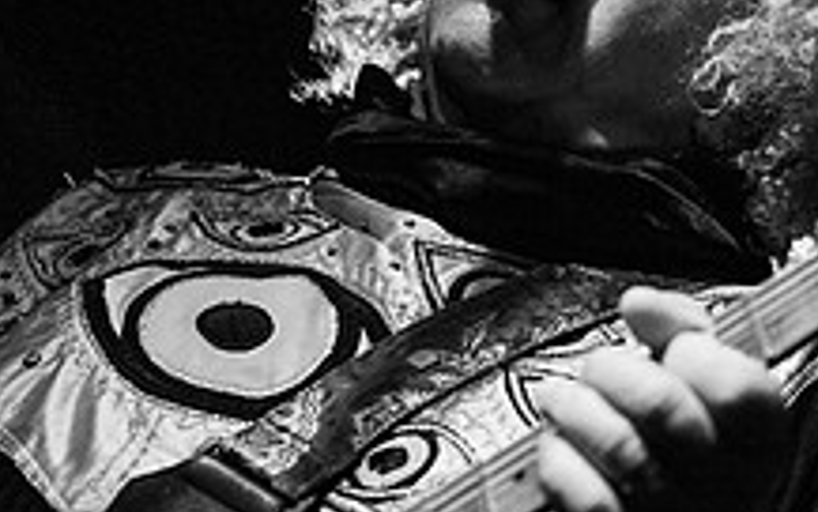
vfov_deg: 9.7
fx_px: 3034
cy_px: 299
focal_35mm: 136
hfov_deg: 15.3
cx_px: 626
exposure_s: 1/320
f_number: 3.2
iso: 3200
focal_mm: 50
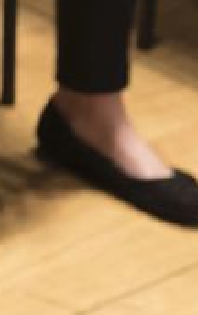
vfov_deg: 7.2
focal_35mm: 284
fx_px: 2444
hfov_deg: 4.5
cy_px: -205
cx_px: -393
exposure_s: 1/200
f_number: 4
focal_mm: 40
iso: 2000
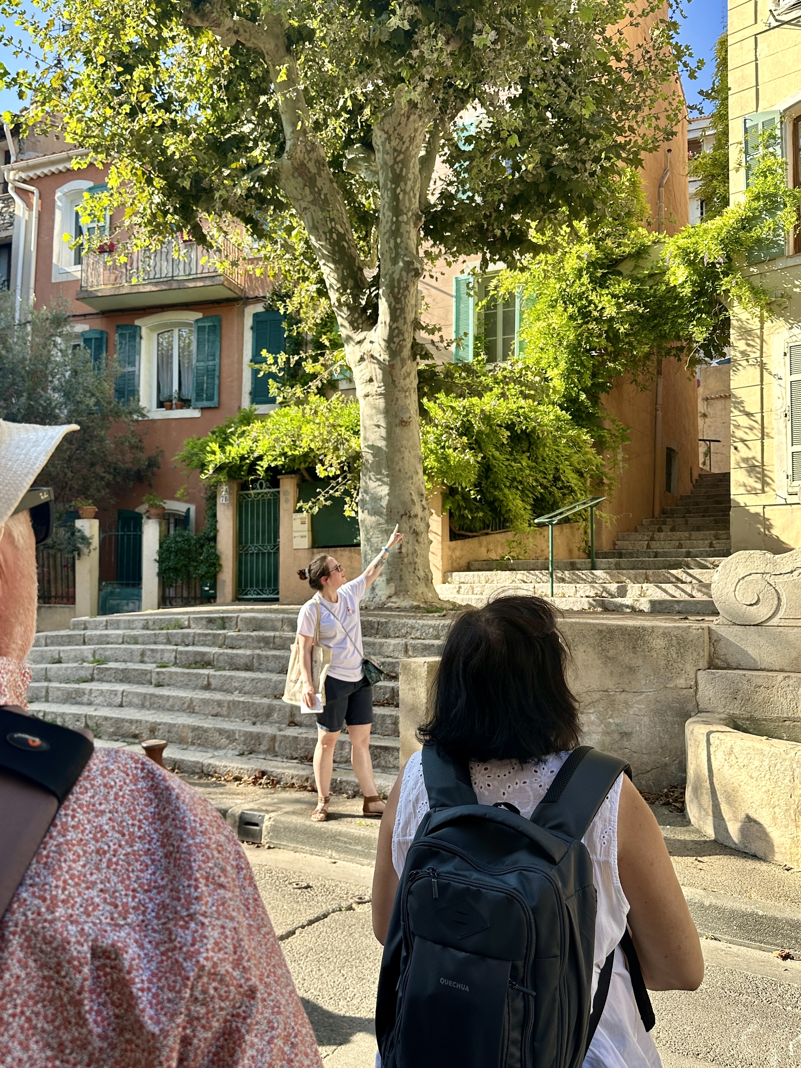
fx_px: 740
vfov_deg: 71.6
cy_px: 534
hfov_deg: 56.8
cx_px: 400
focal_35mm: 24
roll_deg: -2.0
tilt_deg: +4.7
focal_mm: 6.86
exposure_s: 1/879
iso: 80
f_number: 1.78
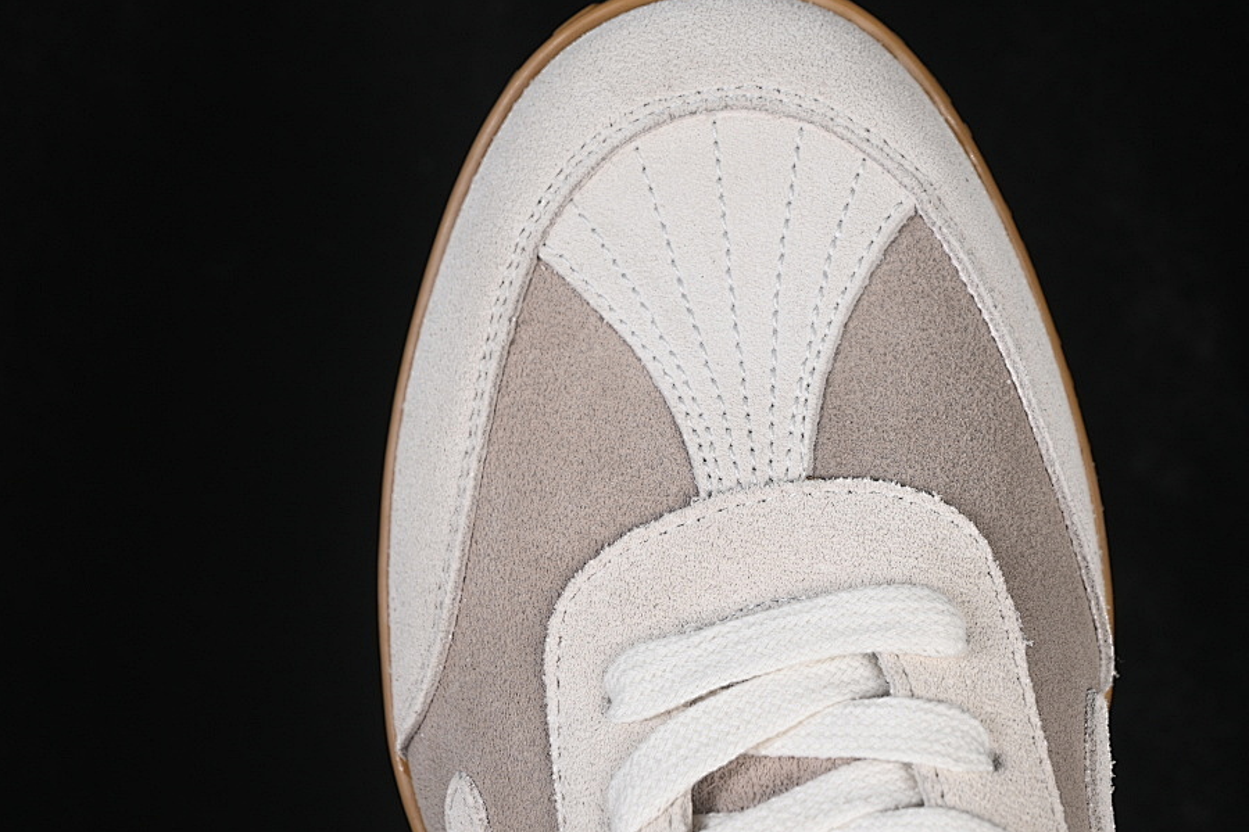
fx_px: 3122
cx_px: 733
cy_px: 416
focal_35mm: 90
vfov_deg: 15.2
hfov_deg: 22.6
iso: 160
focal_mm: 50
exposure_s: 1/80
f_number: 7.1
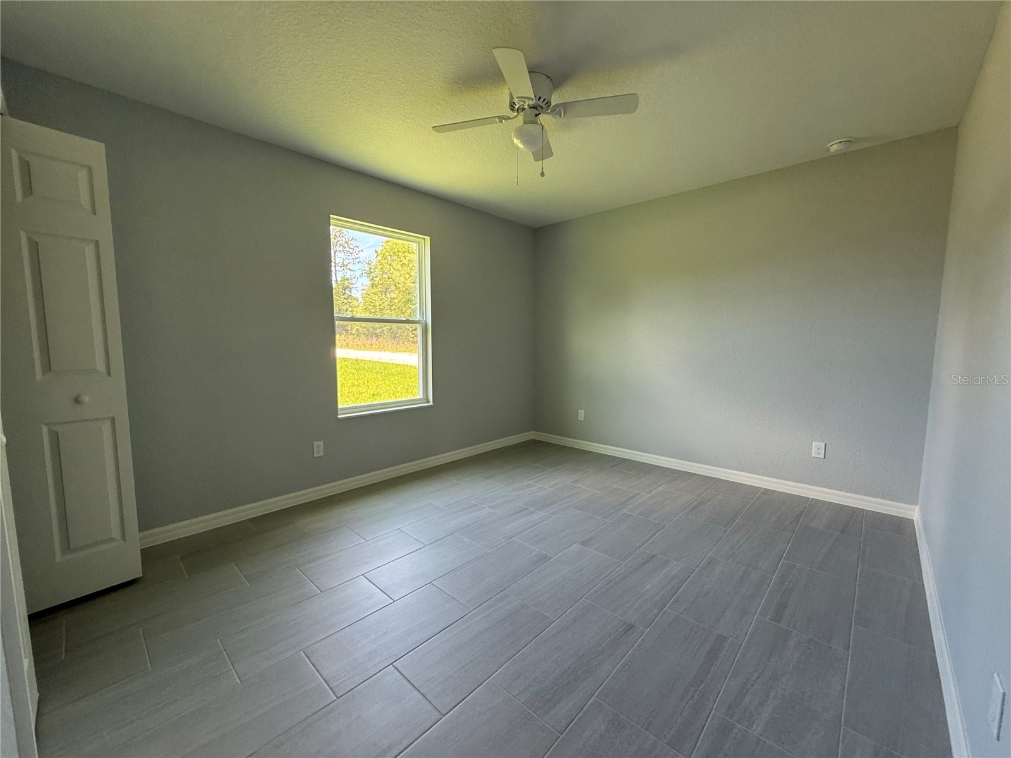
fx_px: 409
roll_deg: +0.3
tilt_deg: -5.1
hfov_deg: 102.1
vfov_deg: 85.7
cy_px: 379
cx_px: 506
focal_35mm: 14
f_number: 2.2
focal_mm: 2.22
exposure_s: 1/99
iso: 160
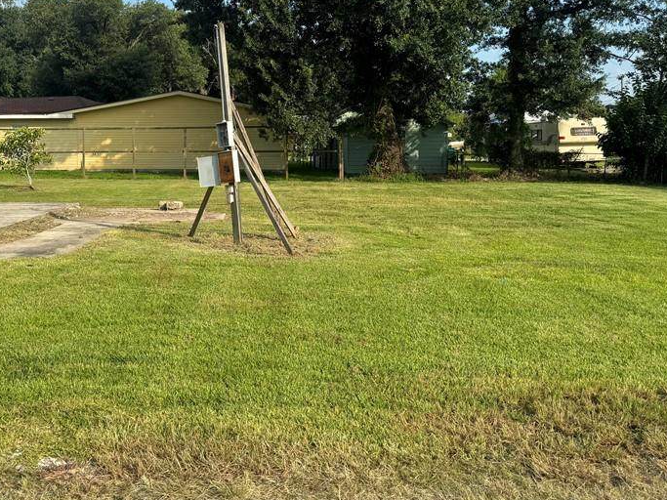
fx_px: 694
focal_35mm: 36
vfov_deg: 39.3
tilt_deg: -2.1
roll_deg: +0.6
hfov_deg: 50.2
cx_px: 210
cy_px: 179
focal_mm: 6.76
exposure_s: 1/3247
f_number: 1.78
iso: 80
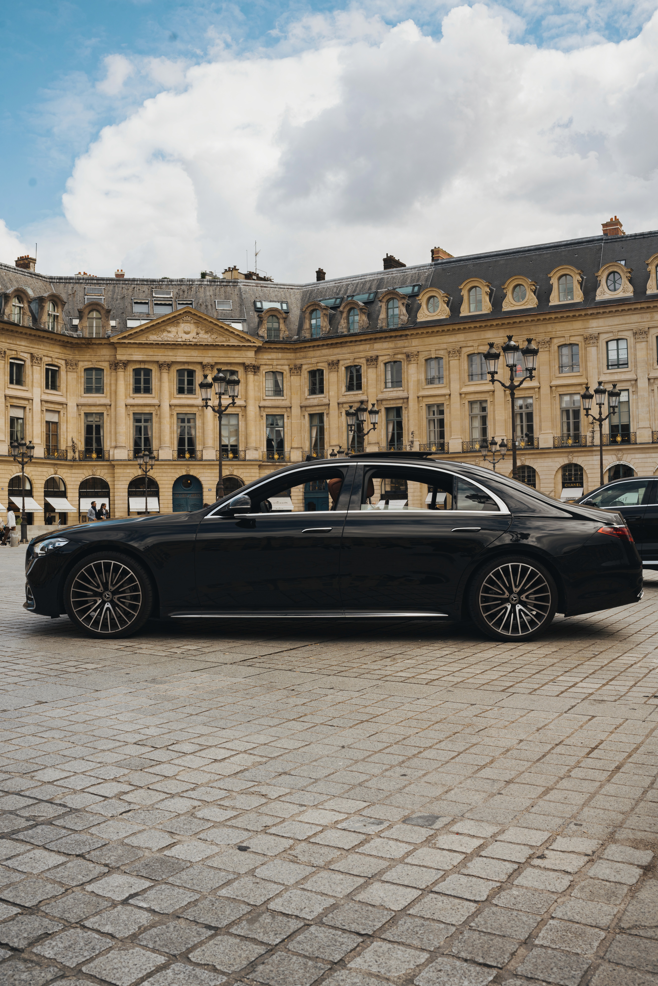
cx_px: 329
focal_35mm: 35
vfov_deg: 54.4
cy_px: 493
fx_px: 959
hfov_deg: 37.9
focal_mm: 35
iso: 100
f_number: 9
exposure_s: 1/100
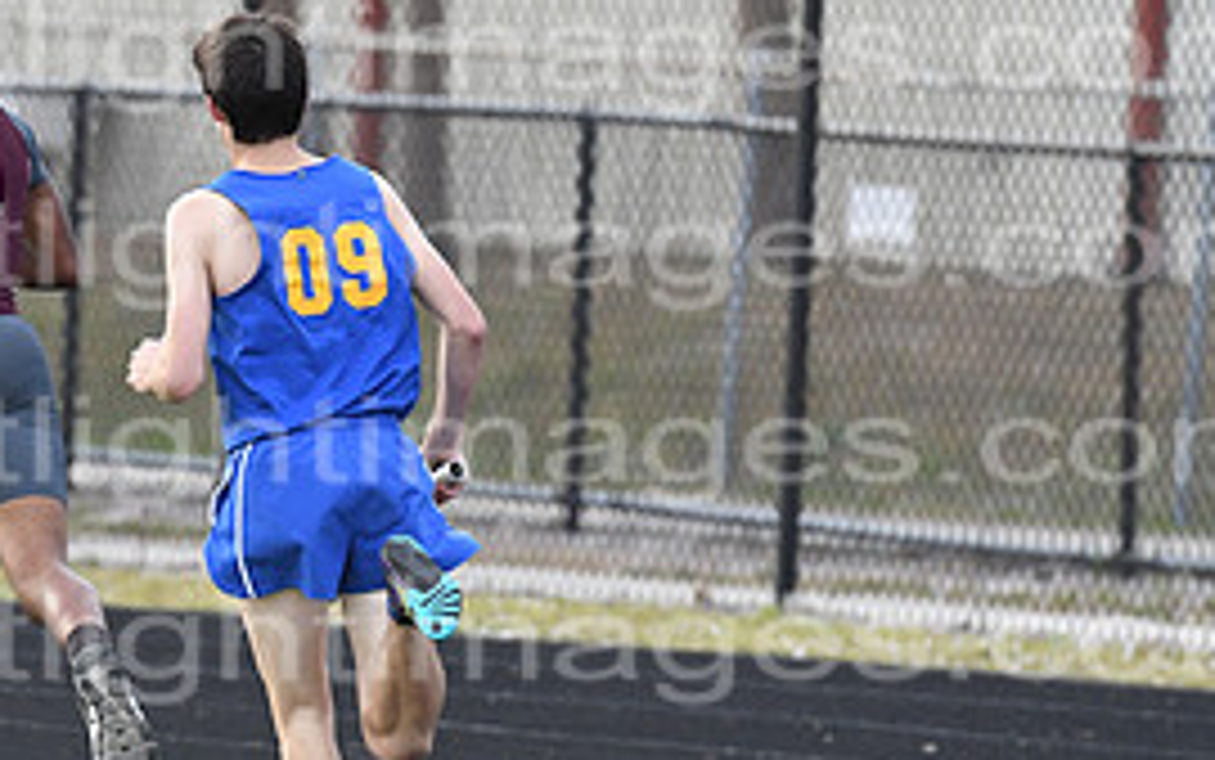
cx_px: 292
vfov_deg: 2.0
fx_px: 21764
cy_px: 353
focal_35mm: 657
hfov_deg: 3.2
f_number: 4
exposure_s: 1/1250
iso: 800
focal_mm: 200
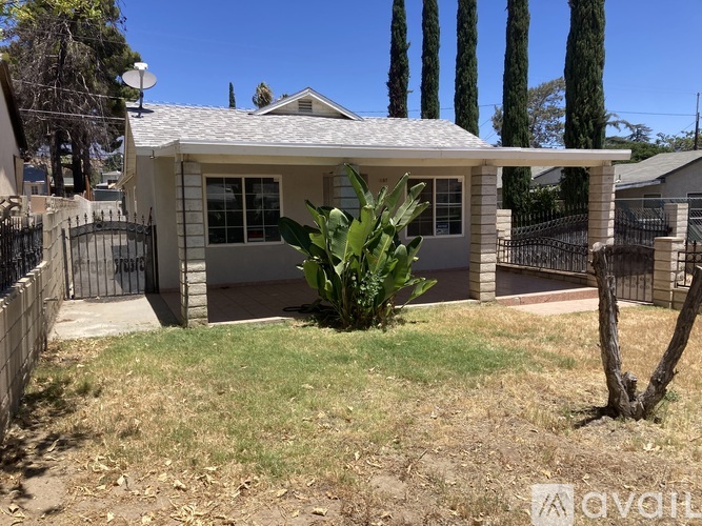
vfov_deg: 49.7
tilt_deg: -4.5
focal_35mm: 28
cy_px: 263
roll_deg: -0.2
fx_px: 568
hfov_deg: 63.5
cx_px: 351
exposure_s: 1/1675
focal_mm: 3.99
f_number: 1.8
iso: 20
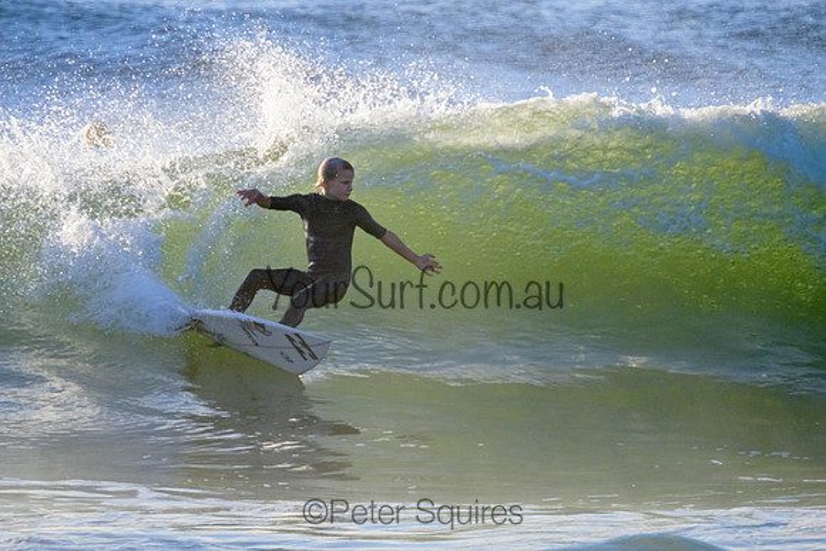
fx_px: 25198
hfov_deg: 1.9
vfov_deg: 1.3
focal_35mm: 1098
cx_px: 299
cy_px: 248
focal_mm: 800
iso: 1400
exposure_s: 1/2000
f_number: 11
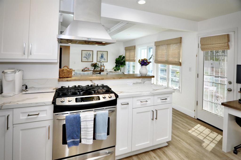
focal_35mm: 16
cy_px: 80
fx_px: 110
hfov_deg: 95.1
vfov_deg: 71.9
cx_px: 120
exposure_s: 1/60
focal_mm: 11
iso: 400
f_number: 4
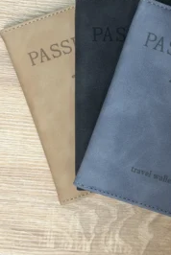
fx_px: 533
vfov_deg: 26.8
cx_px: 129
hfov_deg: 18.1
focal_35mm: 75
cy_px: 82
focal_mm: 6.76
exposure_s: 1/99
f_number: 1.78
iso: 50
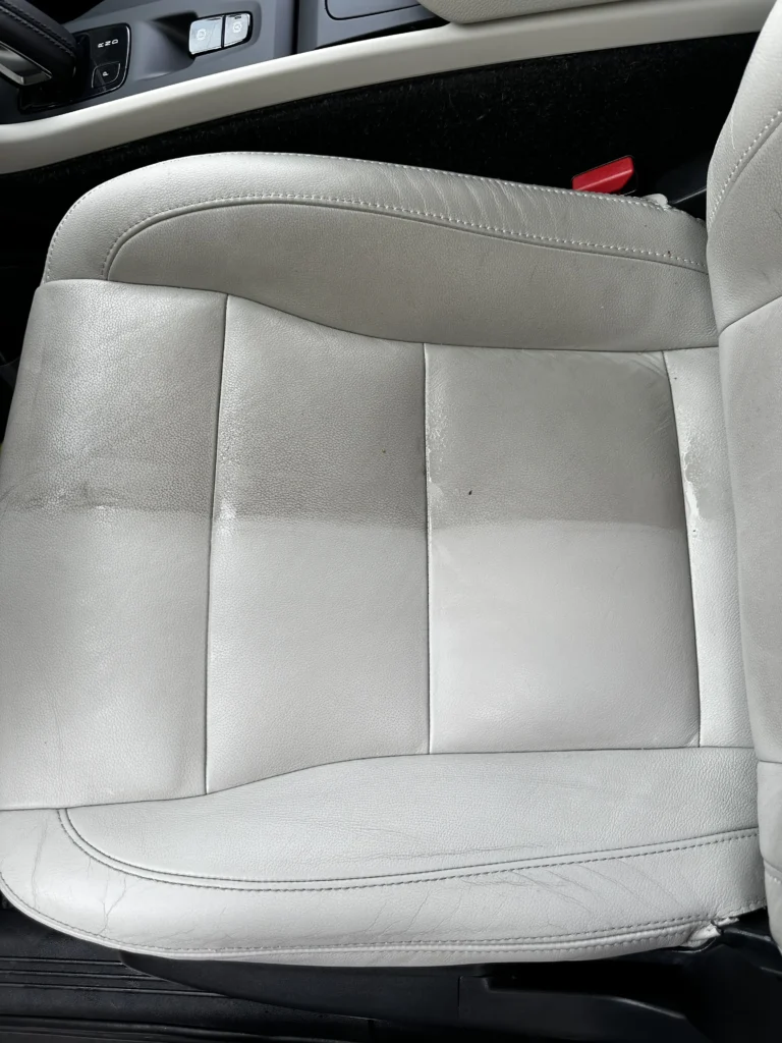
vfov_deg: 71.6
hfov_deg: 56.8
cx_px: 391
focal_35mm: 24
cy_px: 522
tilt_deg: -77.3
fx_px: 723
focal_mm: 6.86
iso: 80
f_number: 1.78
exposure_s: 1/372
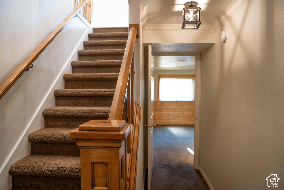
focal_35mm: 24
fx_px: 189
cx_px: 142
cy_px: 95
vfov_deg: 53.1
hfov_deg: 73.7
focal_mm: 24
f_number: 2.8
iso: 1600
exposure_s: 1/160
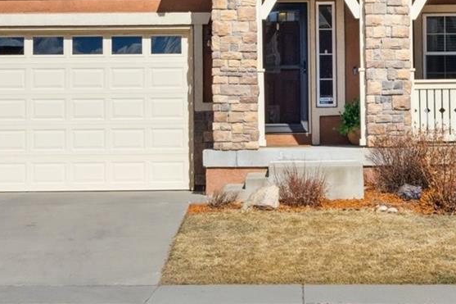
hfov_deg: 21.1
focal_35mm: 96
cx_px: 314
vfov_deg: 14.1
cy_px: 52
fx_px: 1216
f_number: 11
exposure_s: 1/3200
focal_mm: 33
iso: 1250
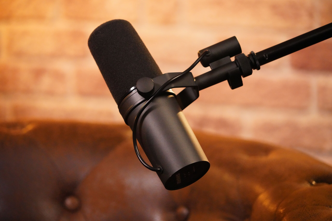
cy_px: 110
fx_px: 1992
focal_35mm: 216
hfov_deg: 9.5
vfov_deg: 6.4
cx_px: 166
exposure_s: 1/160
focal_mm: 216
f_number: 6.3
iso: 12800
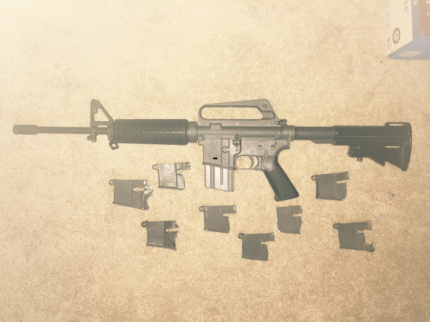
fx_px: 360
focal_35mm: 29
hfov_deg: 61.7
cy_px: 161
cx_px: 215
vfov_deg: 48.2
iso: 50
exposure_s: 1/16
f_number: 2.2
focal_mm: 4.15
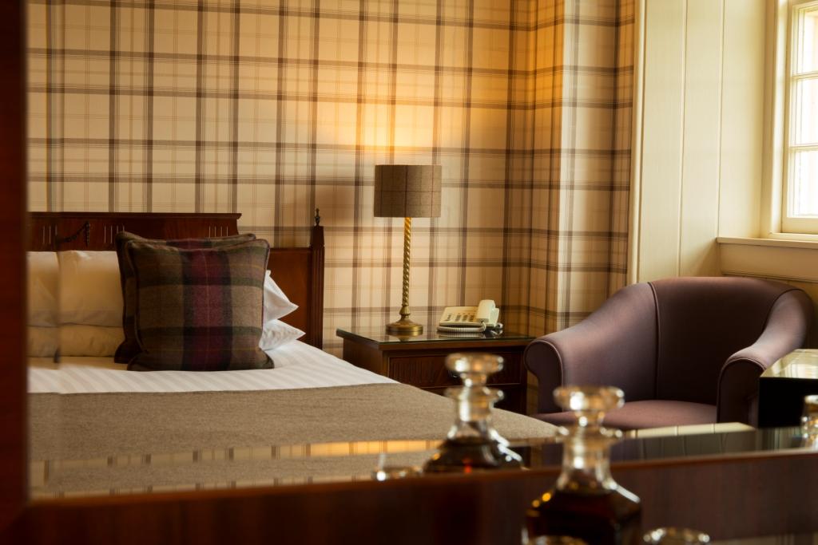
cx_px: 409
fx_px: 1318
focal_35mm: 58
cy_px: 272
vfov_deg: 23.4
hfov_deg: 34.5
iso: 100
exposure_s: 1
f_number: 16
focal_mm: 58
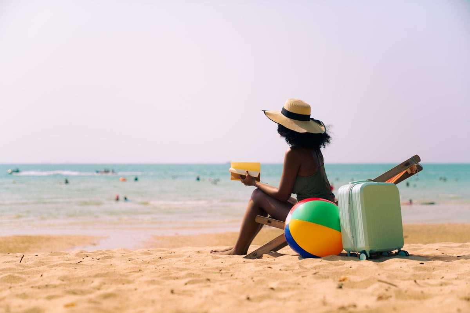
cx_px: 235
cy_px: 156
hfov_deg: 28.9
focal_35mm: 70
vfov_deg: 19.4
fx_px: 913
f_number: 2.8
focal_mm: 70
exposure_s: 1/640
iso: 100
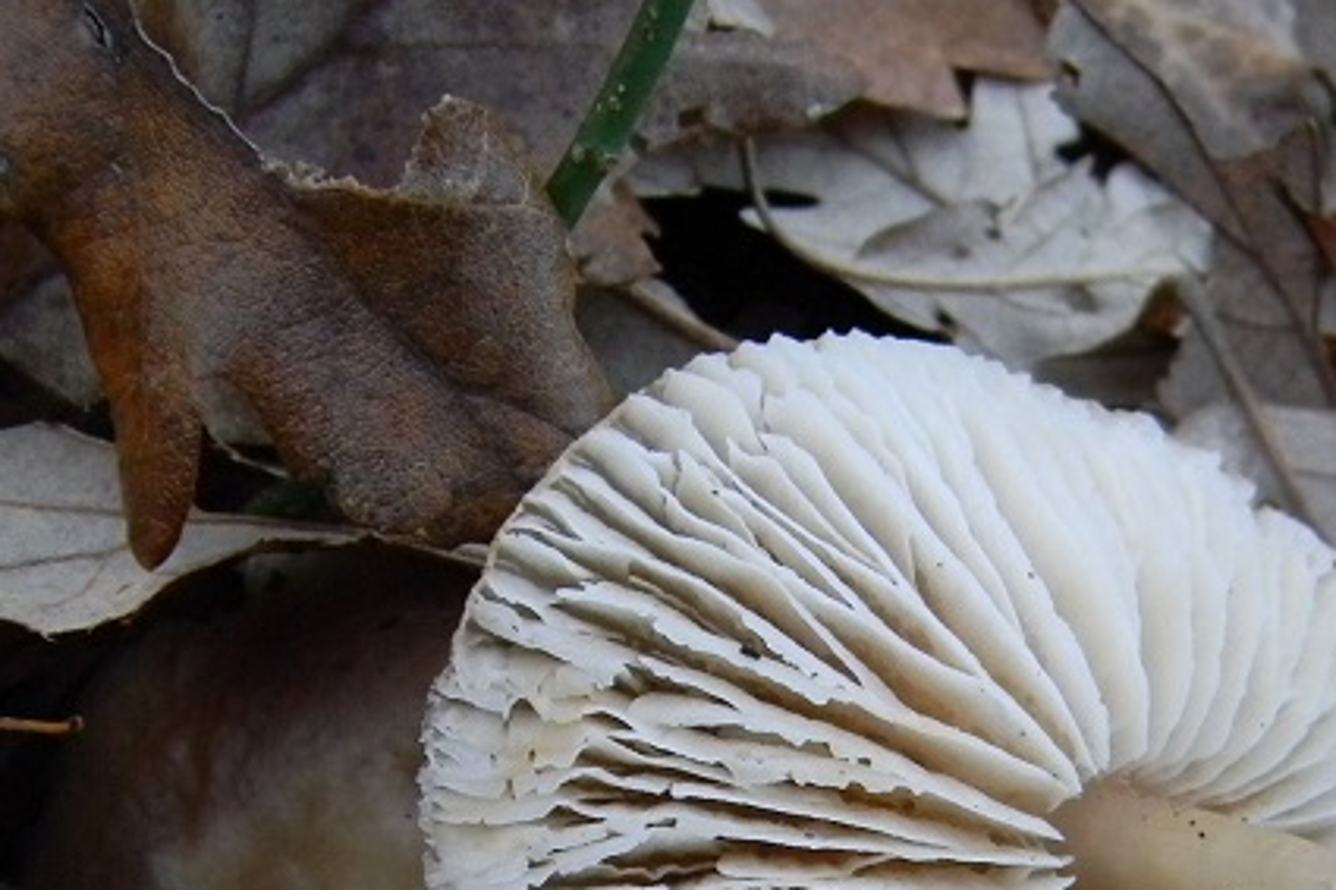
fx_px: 3413
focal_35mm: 92
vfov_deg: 14.6
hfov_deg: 22.0
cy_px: 890
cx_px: 940
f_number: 3.9
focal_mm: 8.6
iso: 400
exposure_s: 1/113
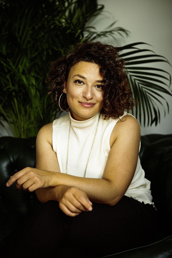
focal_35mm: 58
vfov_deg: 34.5
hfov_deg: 23.3
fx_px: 416
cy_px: 129
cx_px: 86
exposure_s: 1/125
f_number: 2.8
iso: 320
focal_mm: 58
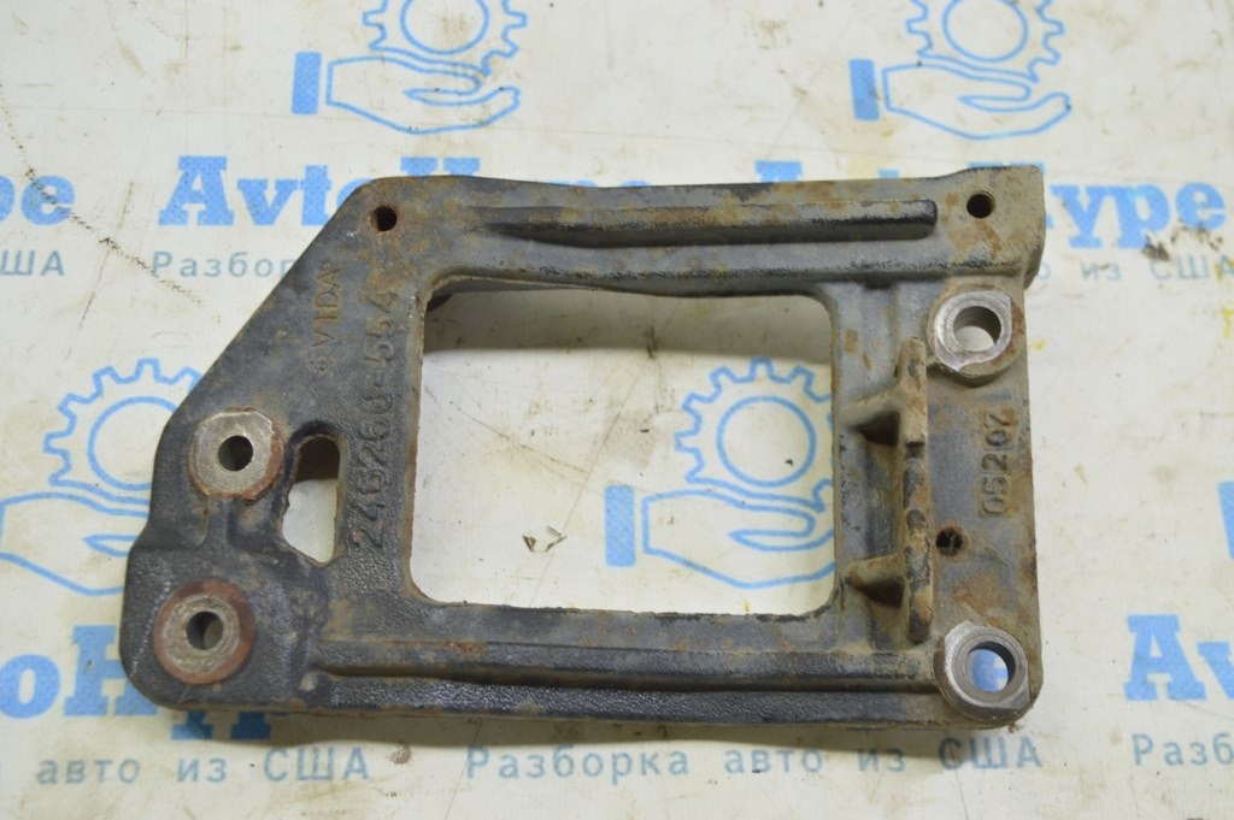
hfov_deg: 42.4
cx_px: 617
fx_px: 1593
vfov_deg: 28.9
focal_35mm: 46
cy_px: 410
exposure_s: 1/20
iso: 400
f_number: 5.6
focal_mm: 31
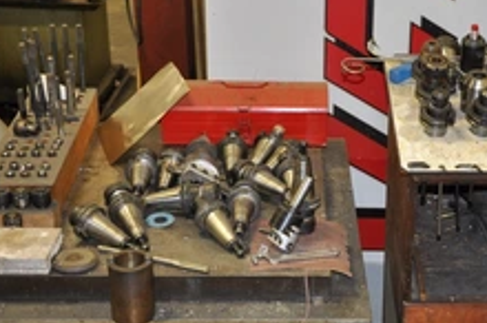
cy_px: 195
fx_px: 959
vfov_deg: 19.1
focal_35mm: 71
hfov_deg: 28.2
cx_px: 341
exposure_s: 1/60
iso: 800
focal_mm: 26
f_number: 4
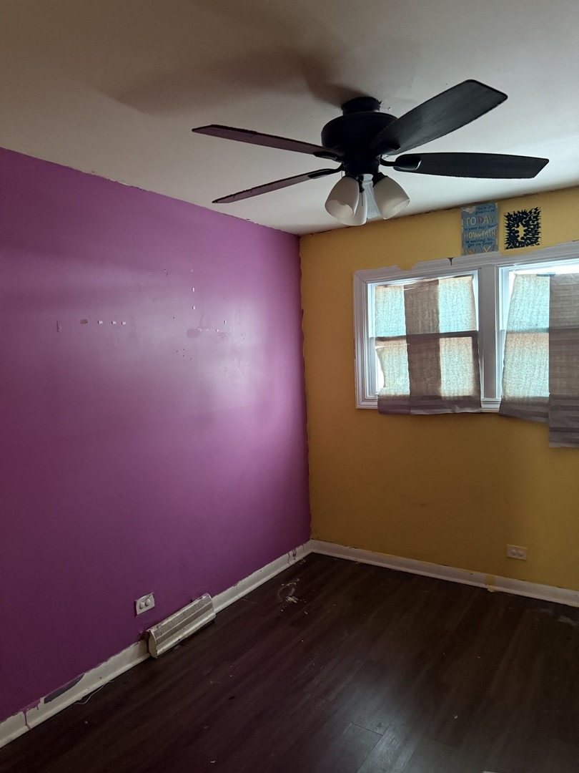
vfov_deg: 71.6
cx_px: 290
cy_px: 386
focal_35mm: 24
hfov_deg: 56.8
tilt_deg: -1.2
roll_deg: +2.5
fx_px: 535
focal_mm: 6.76
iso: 1000
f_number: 1.78
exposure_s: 1/40
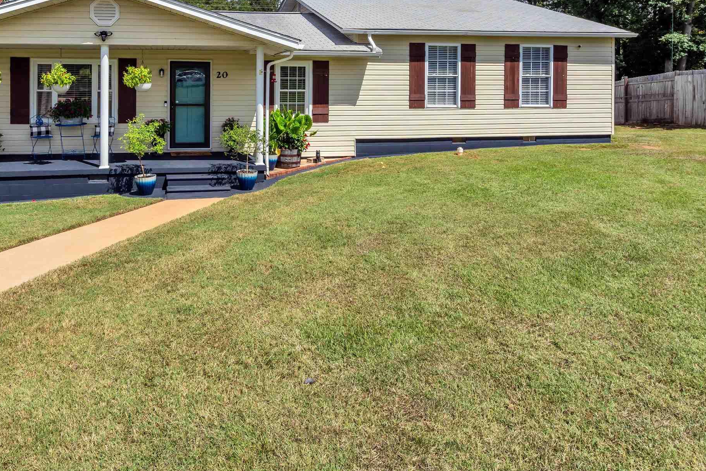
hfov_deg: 65.5
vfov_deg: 45.2
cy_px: 84
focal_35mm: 27
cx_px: 232
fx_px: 530
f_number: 9
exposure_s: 1/500
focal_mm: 16
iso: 160
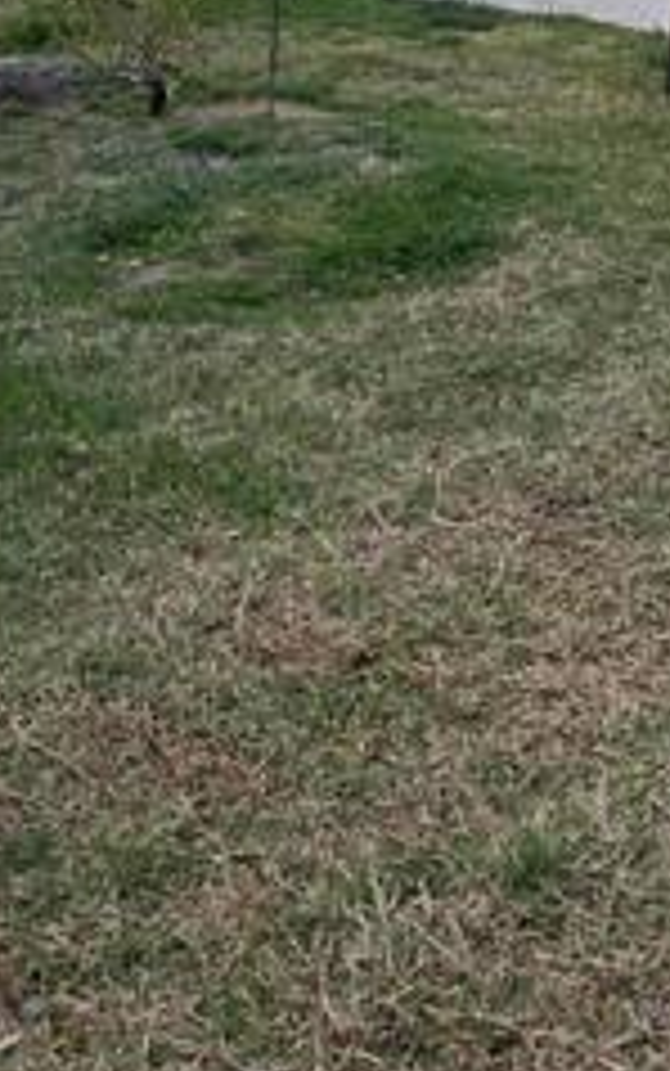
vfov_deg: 25.3
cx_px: 598
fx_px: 2159
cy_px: -176
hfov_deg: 17.4
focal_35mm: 74
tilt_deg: -5.4
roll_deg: +0.8
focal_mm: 4.25
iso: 400
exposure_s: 1/60
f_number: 1.8
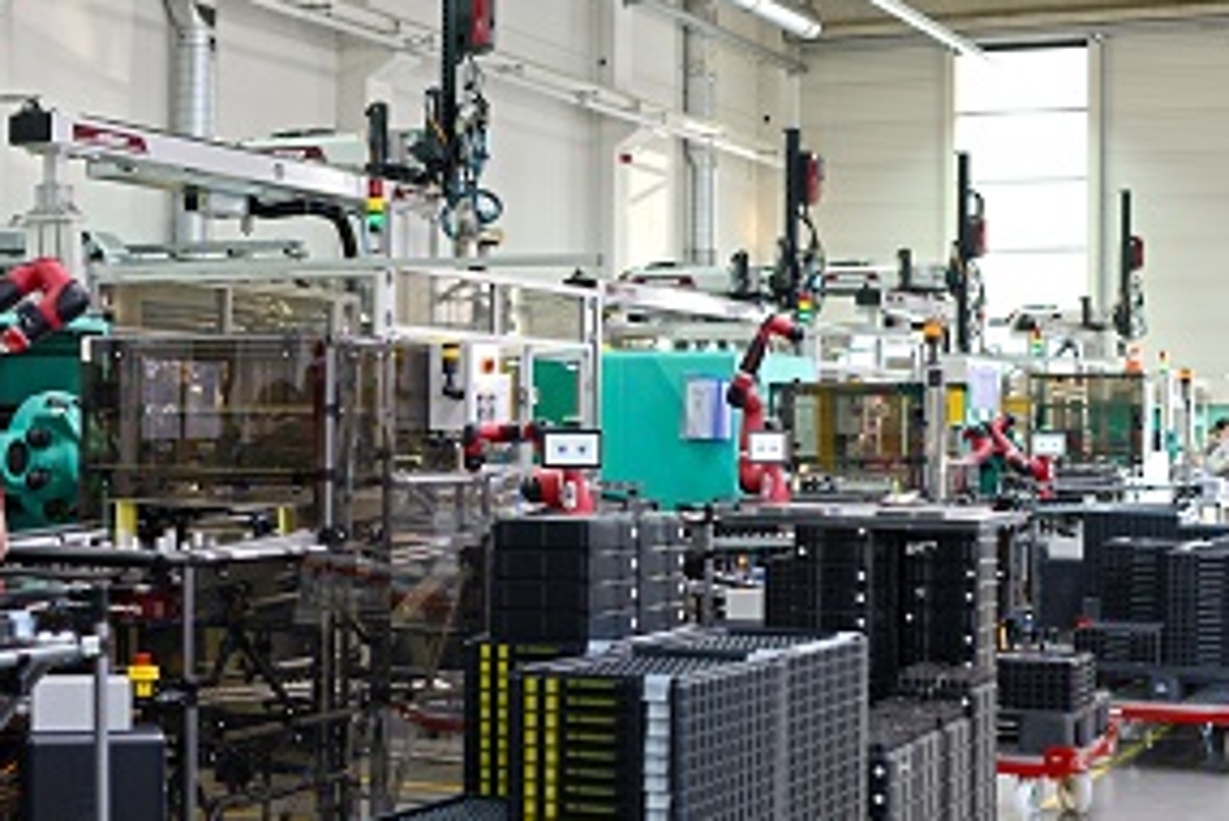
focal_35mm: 70
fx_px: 2391
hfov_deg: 28.8
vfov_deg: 19.5
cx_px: 610
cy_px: 419
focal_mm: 50
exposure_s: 1/200
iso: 640
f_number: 3.2
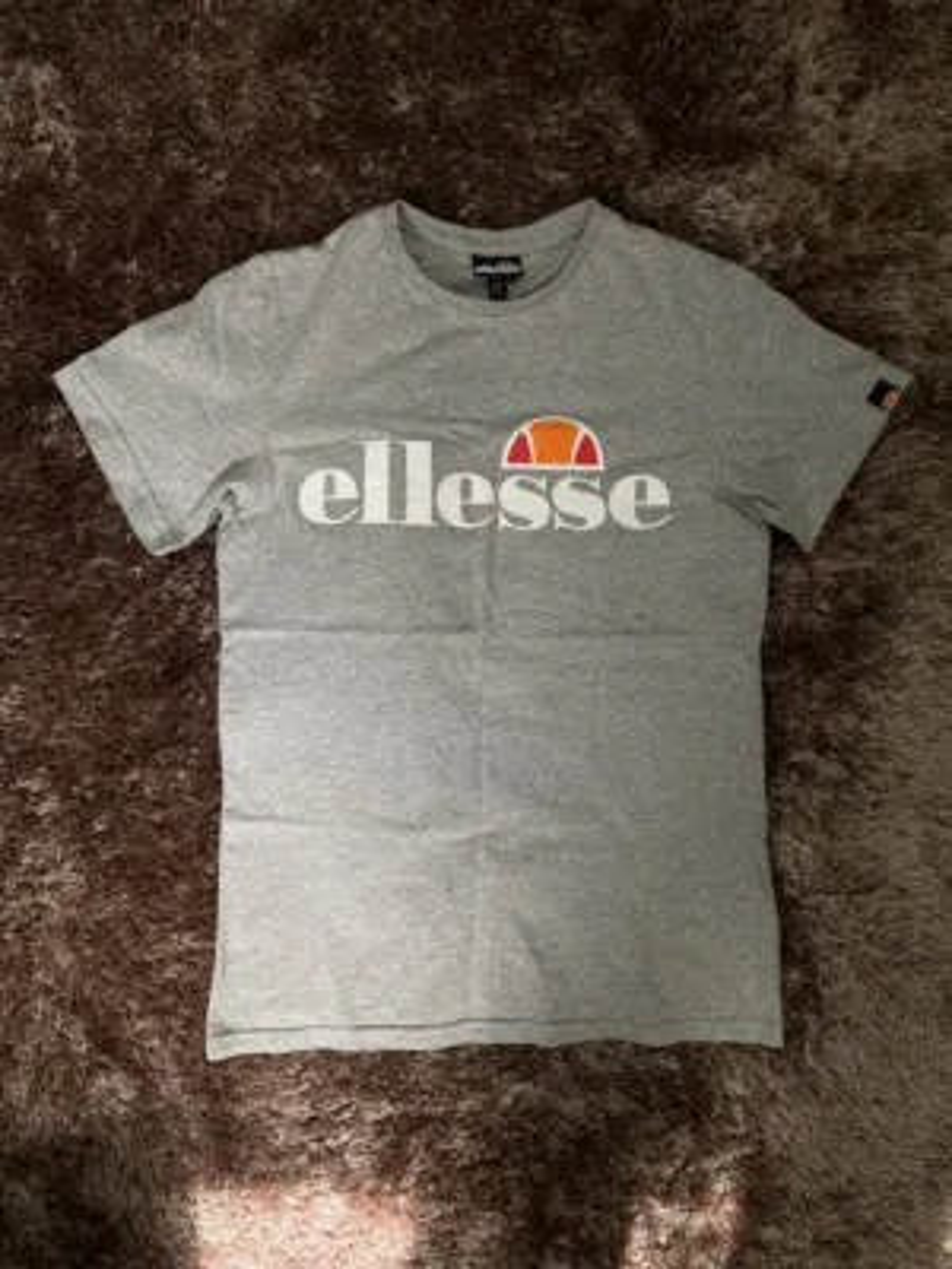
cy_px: 634
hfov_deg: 53.1
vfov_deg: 67.3
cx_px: 476
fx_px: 953
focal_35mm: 26
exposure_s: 1/100
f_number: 1.6
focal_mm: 4.2
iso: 80
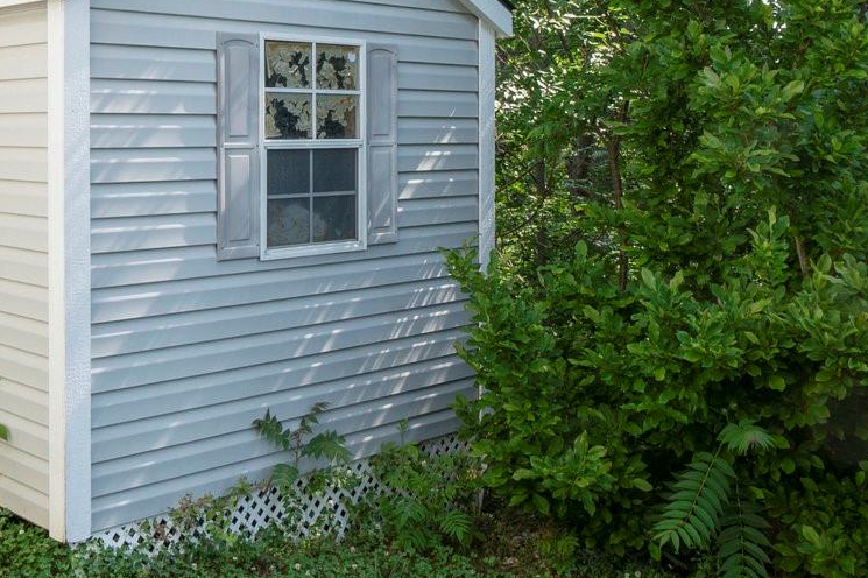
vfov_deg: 29.8
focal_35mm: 44
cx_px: 223
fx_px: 1060
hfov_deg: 43.2
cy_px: 118
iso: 100
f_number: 11
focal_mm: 16
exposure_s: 1/30
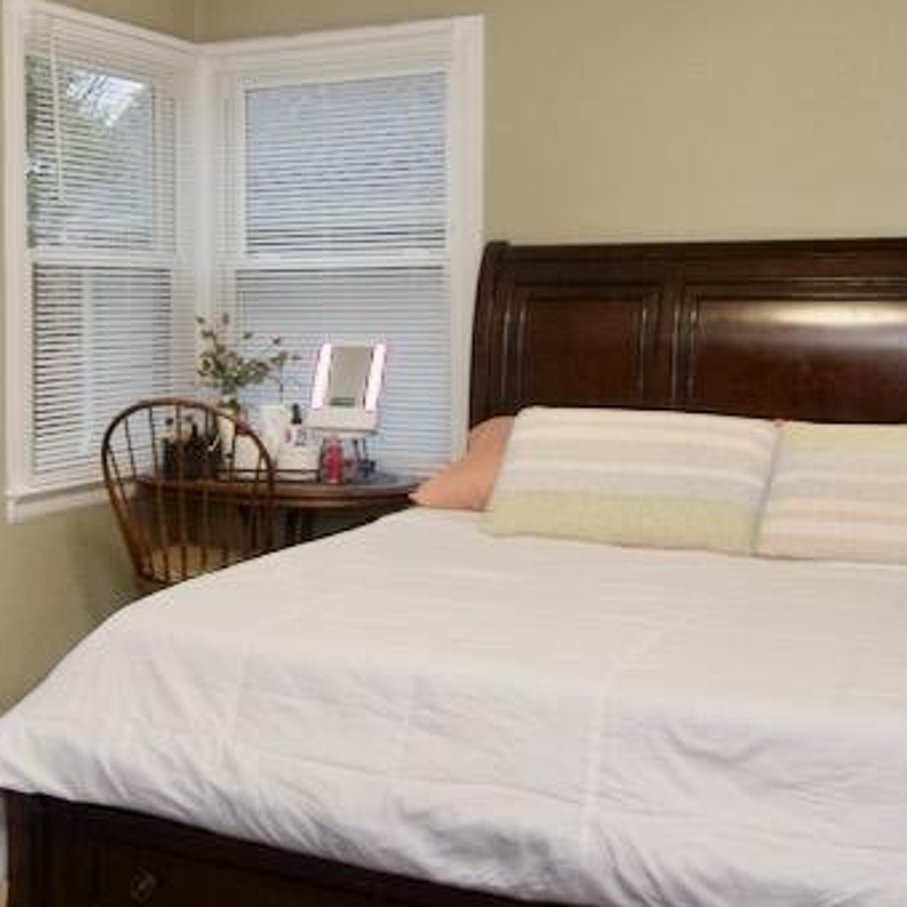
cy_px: 384
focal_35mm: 48
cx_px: 280
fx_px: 1423
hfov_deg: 34.9
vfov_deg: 35.3
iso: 800
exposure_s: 1/80
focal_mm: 10
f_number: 4.5
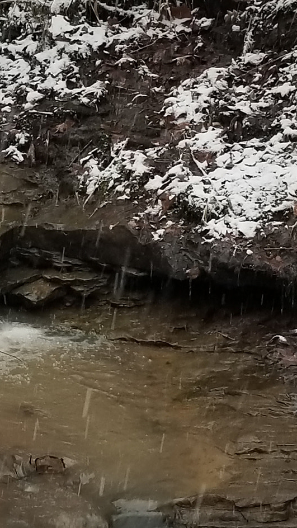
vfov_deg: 42.9
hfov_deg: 24.7
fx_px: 672
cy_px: 250
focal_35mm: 48
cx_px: 82
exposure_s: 1/50
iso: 64
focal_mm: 4.25
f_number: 1.7
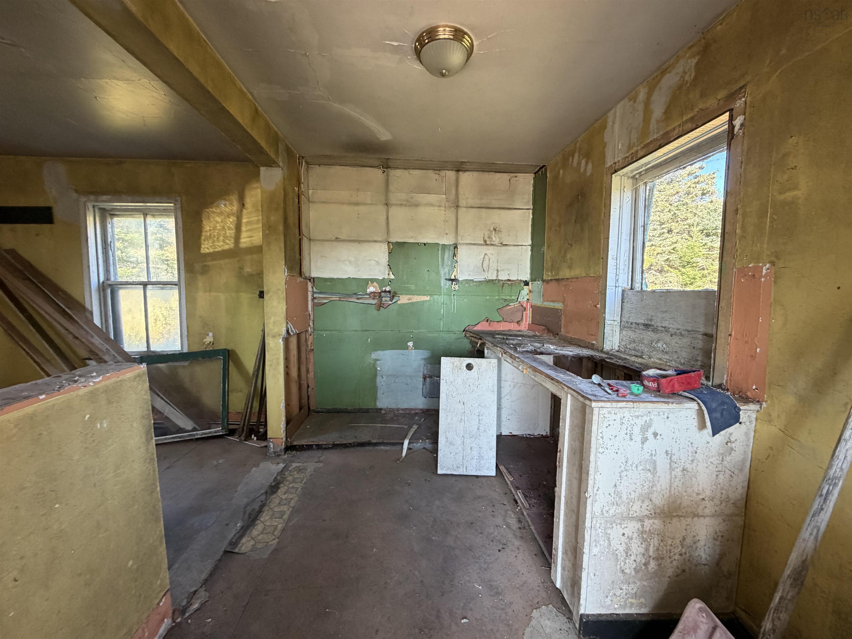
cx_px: 426
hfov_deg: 102.1
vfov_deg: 85.7
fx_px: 345
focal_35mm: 14
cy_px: 320
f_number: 2.2
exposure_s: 1/113
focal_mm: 2.22
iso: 320
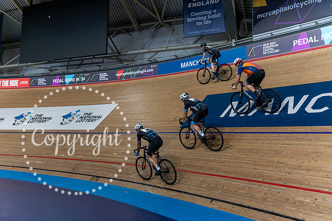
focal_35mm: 32
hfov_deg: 58.7
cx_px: 166
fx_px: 295
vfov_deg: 41.1
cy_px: 110
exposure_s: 1/1000
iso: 2500
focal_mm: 32
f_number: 2.8
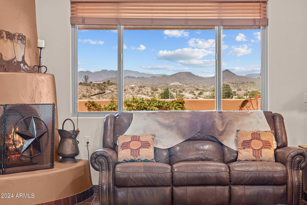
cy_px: 102
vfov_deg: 23.1
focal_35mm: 59
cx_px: 154
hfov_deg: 34.0
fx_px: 501
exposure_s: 1/20
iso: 400
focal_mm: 58.8
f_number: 8
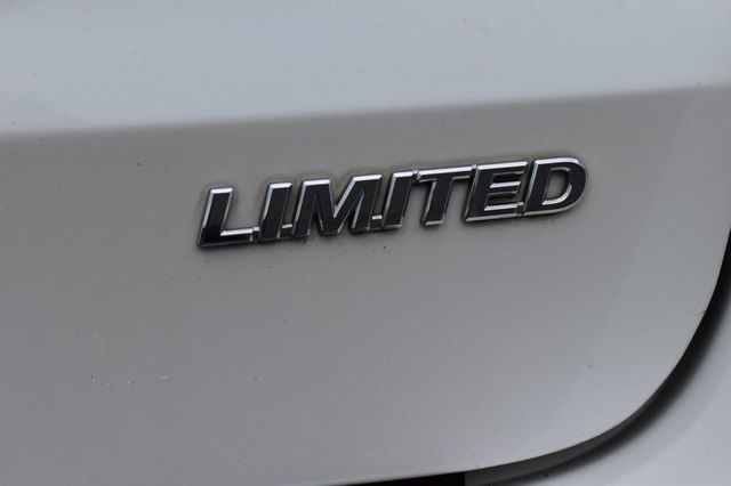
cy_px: 243
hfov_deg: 26.0
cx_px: 366
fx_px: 1583
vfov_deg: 17.5
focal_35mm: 78
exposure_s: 1/250
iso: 400
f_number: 10
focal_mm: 52
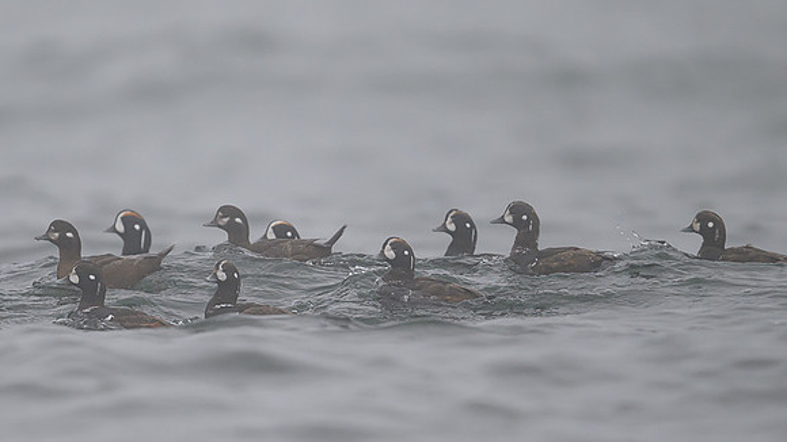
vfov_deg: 1.6
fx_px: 15986
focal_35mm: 766
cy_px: 232
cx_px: 273
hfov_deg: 2.8
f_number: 4
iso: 2000
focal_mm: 560
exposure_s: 1/1600
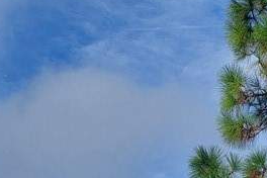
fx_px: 719
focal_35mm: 97
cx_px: 197
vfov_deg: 11.8
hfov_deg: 20.9
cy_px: 407
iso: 40
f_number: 1.8
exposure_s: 1/2113
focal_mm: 5.23
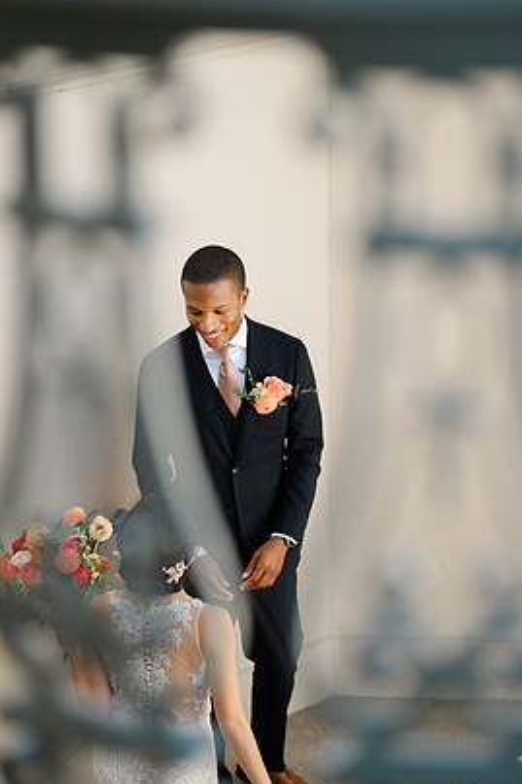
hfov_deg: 11.7
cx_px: 260
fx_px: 2547
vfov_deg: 17.5
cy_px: 409
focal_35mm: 117
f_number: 1.8
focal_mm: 105
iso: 64
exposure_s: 1/400
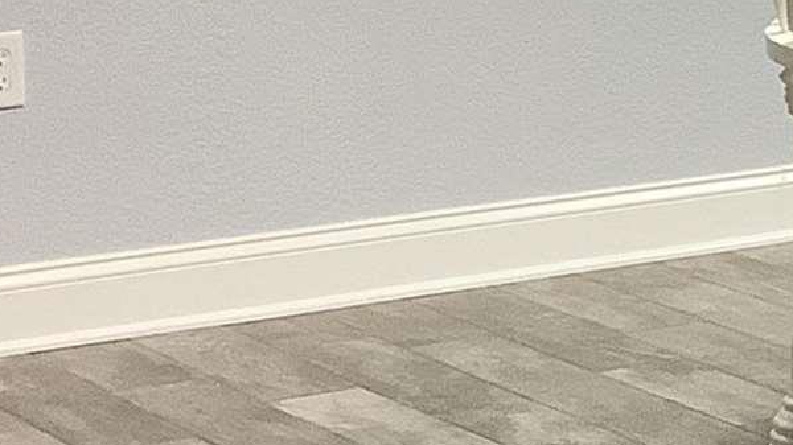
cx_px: 1334
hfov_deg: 11.7
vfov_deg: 7.0
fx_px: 3636
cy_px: -96
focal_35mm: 173
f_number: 2.4
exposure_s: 1/40
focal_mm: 3.3
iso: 320
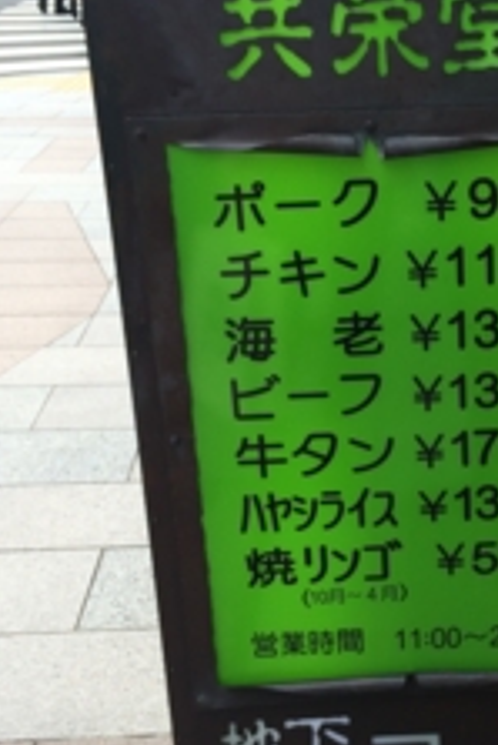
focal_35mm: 56
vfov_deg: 35.6
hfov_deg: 23.8
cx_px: 404
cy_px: 364
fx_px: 1160
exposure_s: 1/488
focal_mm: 4.12
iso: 32
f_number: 2.2
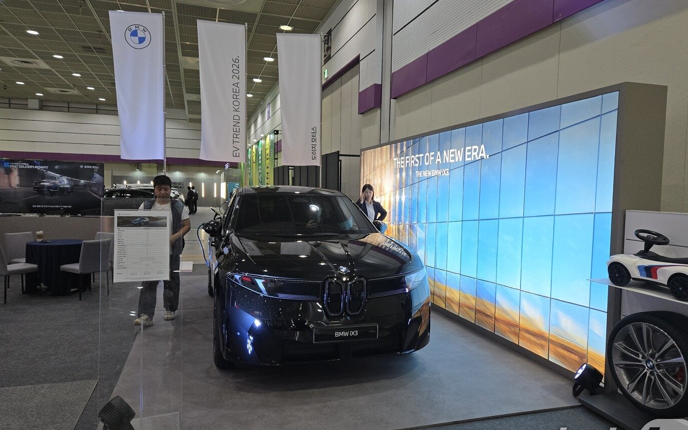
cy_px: 218
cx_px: 351
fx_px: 469
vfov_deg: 49.3
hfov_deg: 72.5
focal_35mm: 25
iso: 64
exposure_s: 1/120
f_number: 1.8
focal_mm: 5.4
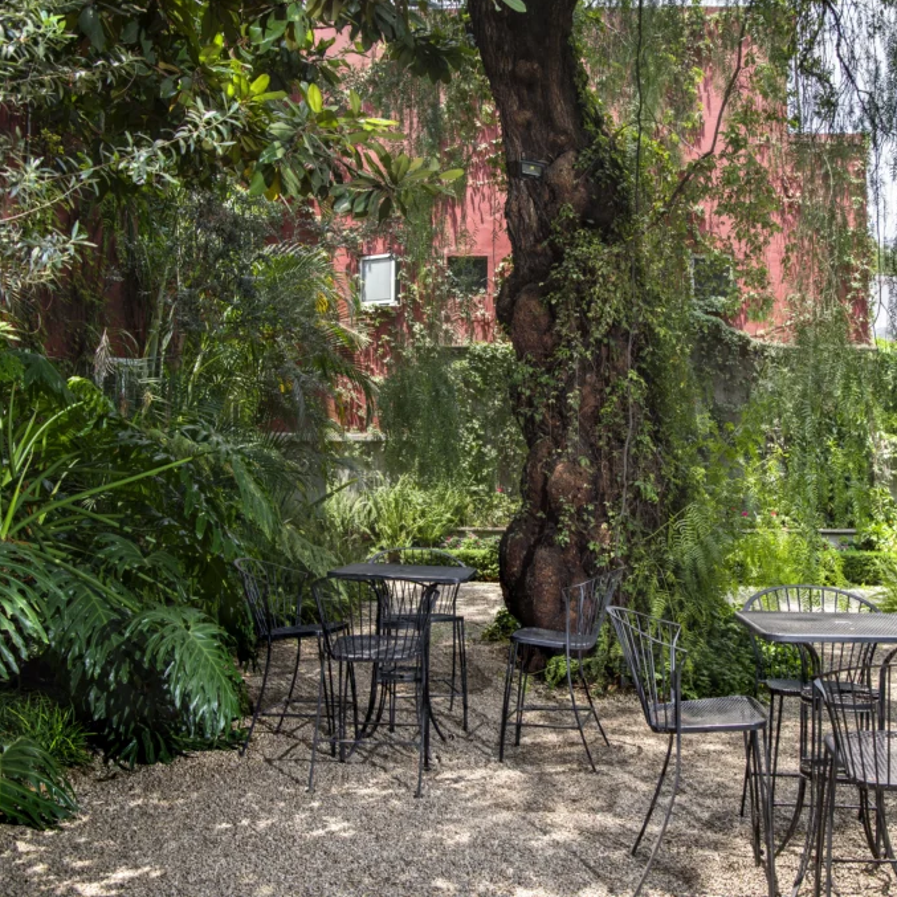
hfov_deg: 45.9
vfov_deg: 46.0
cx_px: 527
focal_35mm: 36
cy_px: 446
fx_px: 1055
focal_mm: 28
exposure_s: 1/200
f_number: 4.5
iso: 100
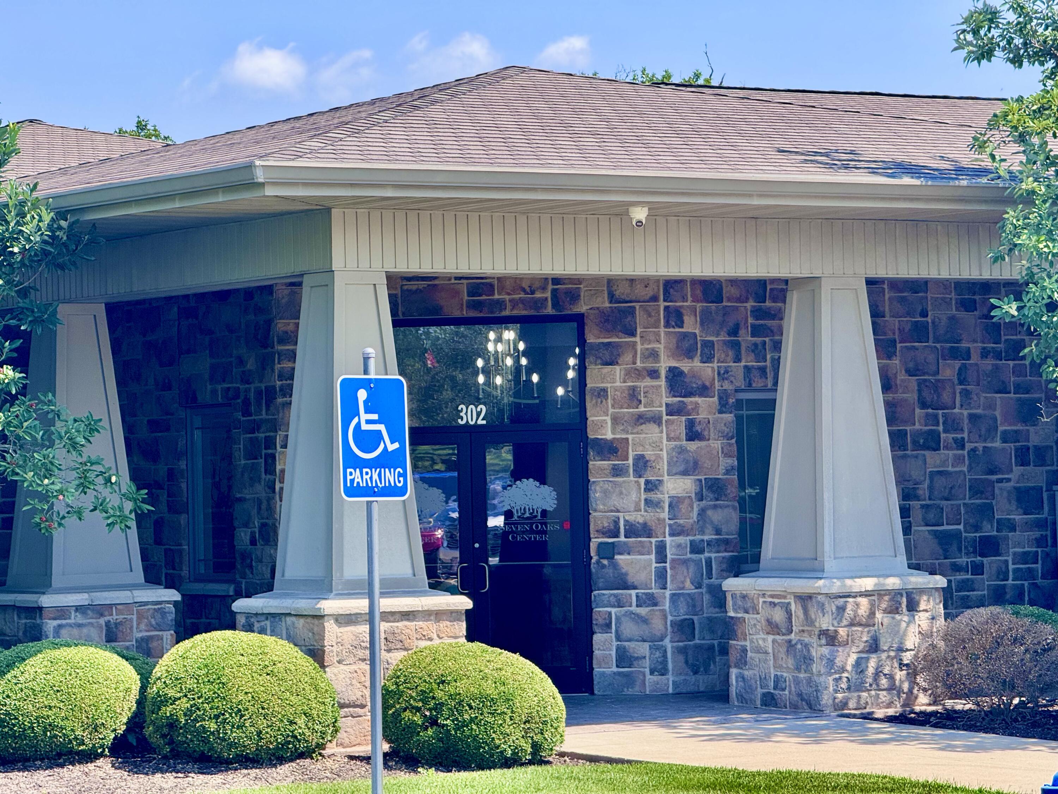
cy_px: 397
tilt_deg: +0.3
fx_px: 3668
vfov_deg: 12.3
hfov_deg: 16.4
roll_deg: +1.3
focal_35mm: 120
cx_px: 529
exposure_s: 1/707
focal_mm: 15.66
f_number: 2.8
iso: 50
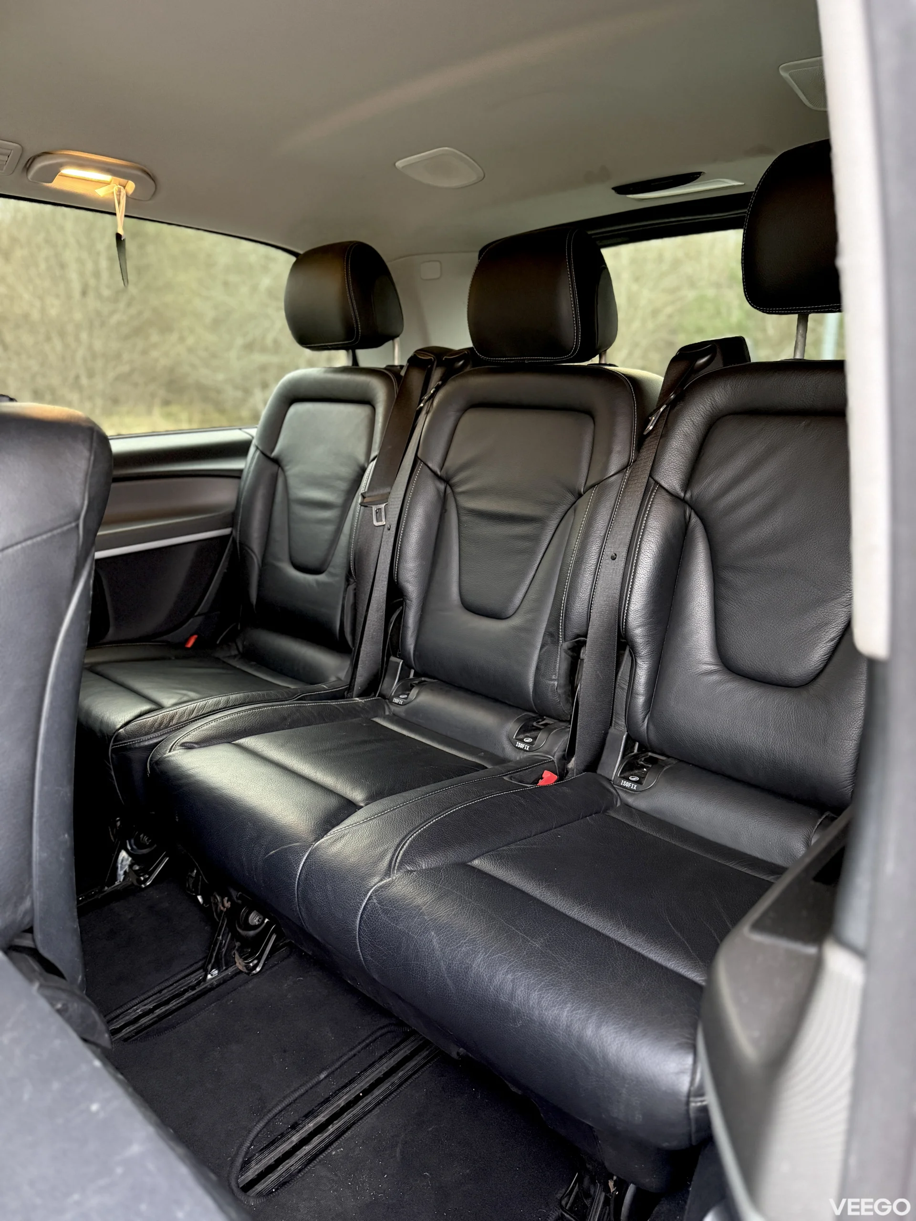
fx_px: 847
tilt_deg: -15.5
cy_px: 610
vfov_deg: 71.6
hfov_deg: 56.8
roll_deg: -0.7
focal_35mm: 24
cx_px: 458
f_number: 1.78
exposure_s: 1/60
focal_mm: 6.76
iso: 640
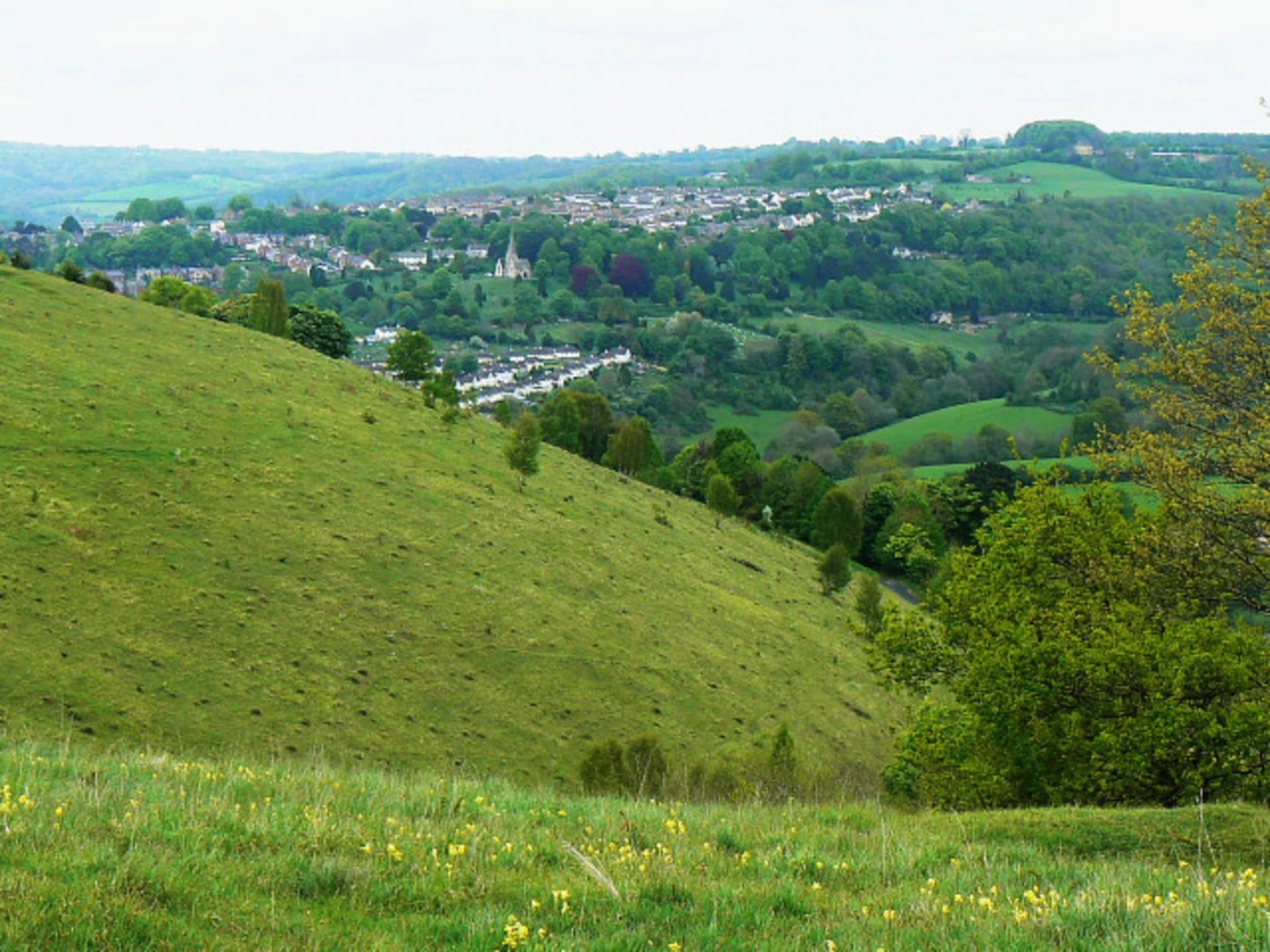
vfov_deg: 17.8
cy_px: 476
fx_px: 3045
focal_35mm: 83
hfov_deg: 23.6
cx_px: 635
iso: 80
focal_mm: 11.4
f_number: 5.6
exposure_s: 1/160
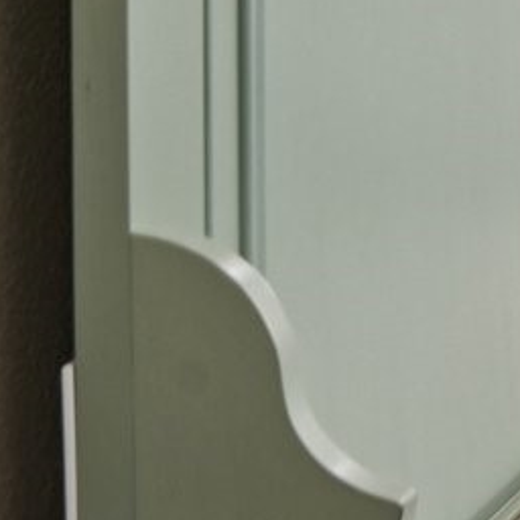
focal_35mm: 136
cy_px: -491
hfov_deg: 8.9
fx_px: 2311
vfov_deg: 11.6
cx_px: 1810
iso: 400
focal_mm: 20
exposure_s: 1/20
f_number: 8
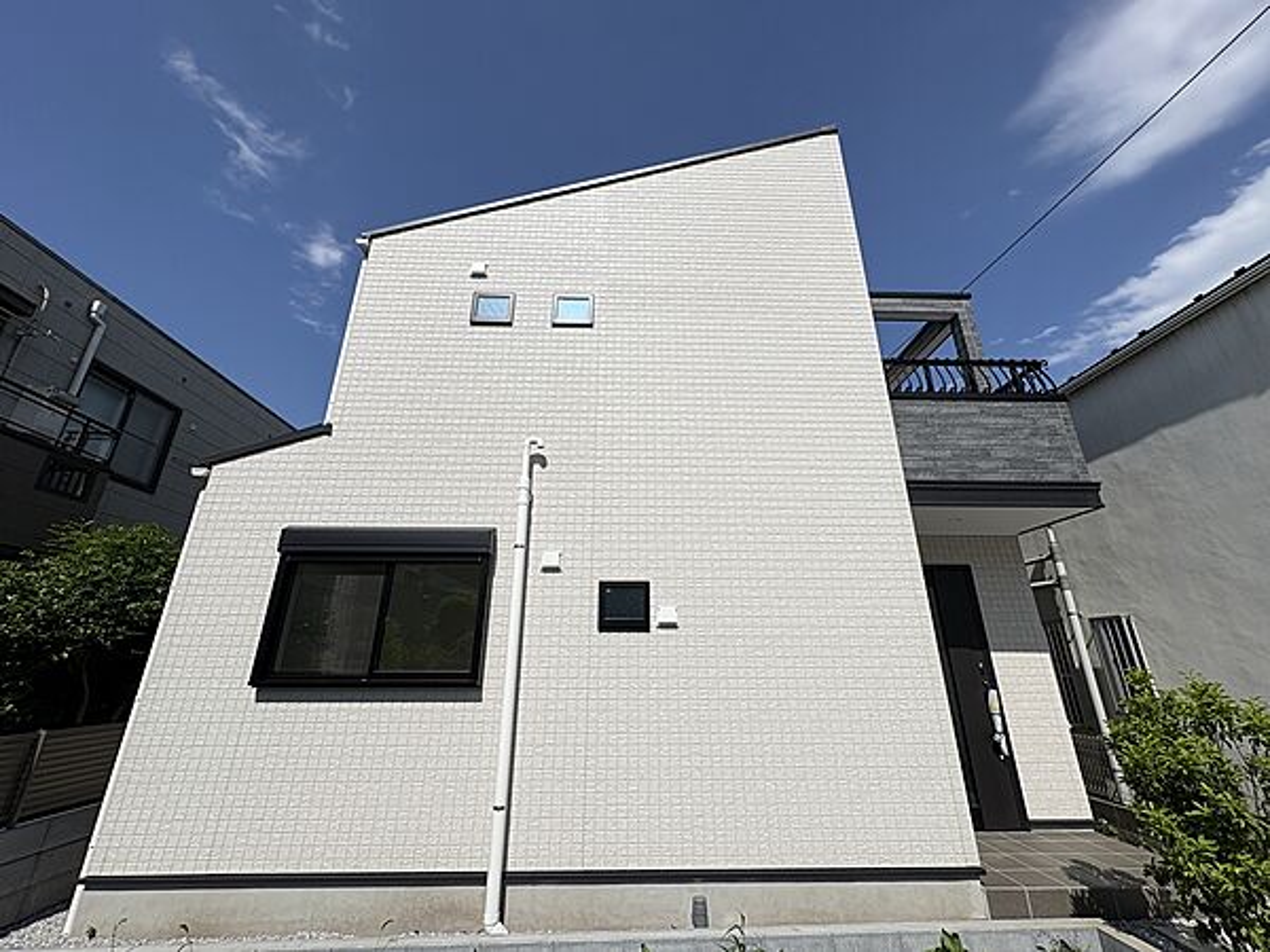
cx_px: 635
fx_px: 514
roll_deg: +0.8
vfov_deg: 85.7
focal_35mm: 14
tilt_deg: +20.2
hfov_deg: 102.1
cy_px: 476
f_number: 2.2
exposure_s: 1/3906
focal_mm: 2.22
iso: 50
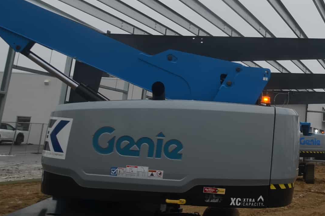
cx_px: 361
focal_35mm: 62
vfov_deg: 20.6
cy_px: -30
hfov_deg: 29.2
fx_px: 559
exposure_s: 1/60
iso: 110
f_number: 8
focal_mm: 18
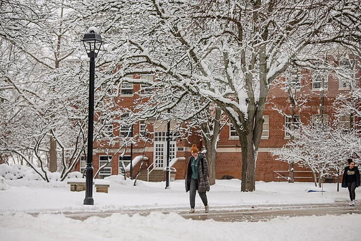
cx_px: 180
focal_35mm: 112
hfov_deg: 18.3
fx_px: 1123
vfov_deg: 12.2
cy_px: 120
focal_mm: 112
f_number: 3.5
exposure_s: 1/400
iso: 100
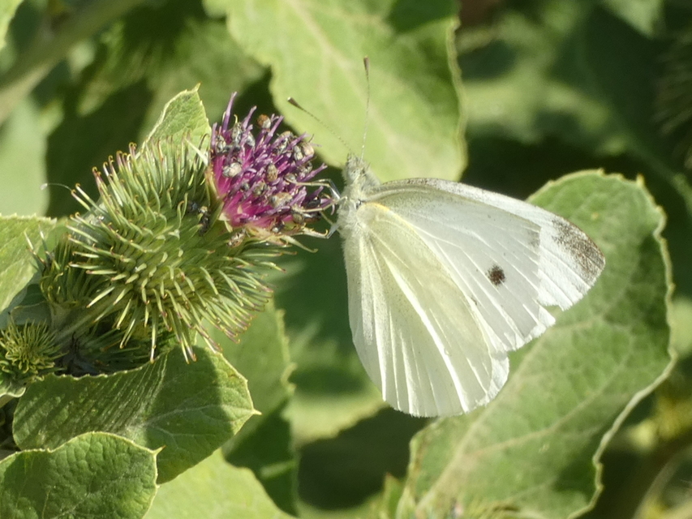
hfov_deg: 7.0
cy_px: 260
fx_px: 5638
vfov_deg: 5.3
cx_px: 346
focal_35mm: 282
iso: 80
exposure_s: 1/100
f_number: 5.5
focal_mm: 50.6
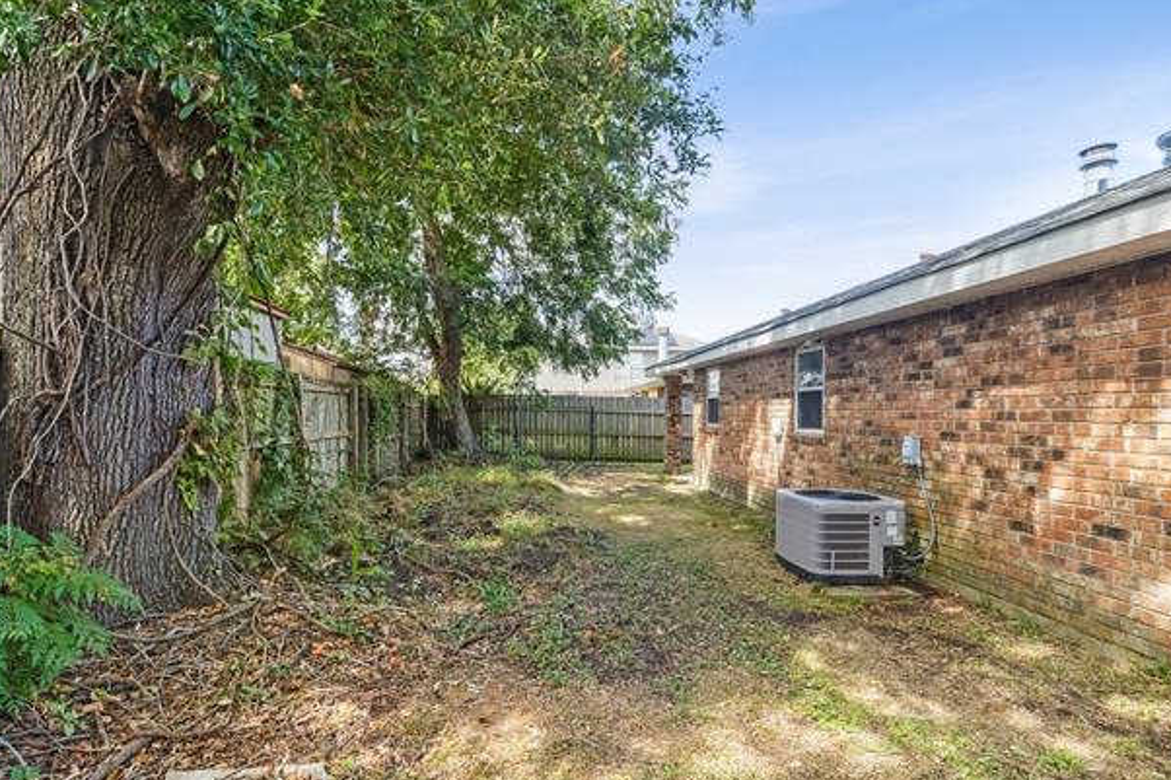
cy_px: 397
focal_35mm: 17
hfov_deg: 93.3
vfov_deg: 70.4
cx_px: 570
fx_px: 553
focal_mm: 16
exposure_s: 1/50
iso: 400
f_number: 13
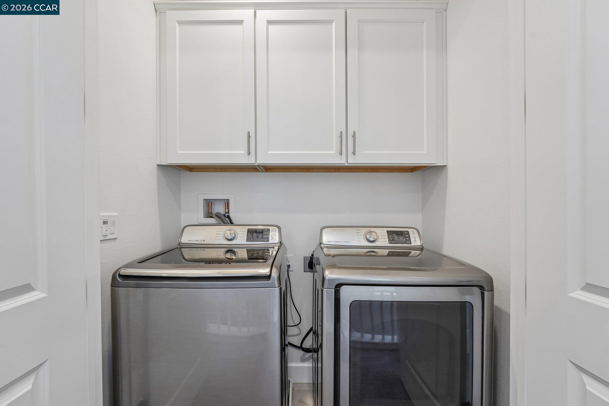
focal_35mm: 15
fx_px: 247
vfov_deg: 78.8
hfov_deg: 101.9
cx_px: 304
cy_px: 203
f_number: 8
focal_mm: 14.6
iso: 640
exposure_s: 1/25
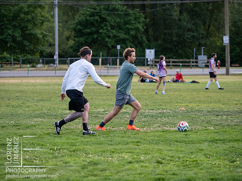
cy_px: 90
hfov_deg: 9.0
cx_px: 121
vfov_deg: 6.8
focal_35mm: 220
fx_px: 1538
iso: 800
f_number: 2.8
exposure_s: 1/1000
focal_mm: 110
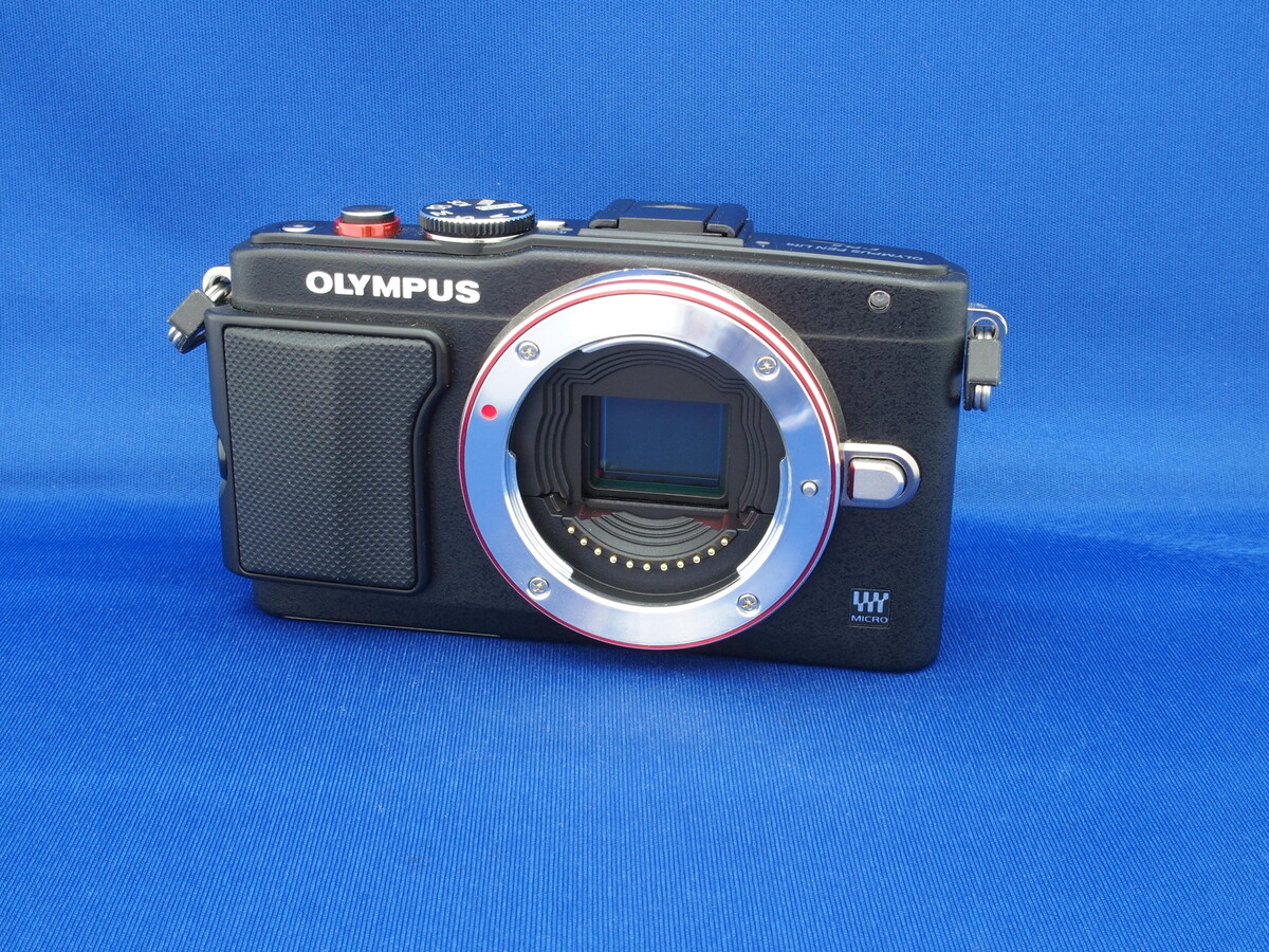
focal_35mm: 46
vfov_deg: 31.5
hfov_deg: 41.2
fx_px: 1686
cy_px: 476
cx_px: 634
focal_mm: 9.8
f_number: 8
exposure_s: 2
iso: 100
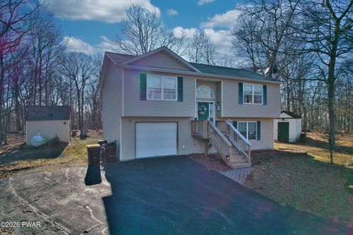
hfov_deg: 78.6
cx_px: 176
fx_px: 216
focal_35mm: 22
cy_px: 118
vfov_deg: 57.2
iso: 100
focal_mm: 8.38
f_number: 2.8
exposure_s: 1/1500
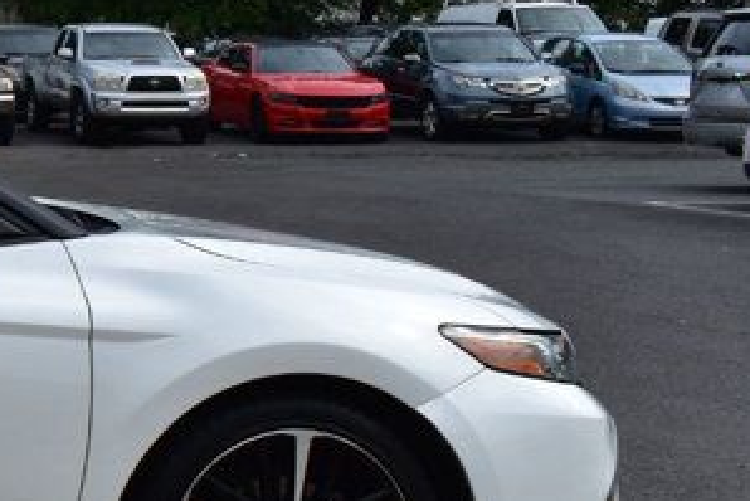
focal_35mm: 103
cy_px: 186
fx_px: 2147
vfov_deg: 13.3
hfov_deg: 17.3
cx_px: -471
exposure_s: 1/500
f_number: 11
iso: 320
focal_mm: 20
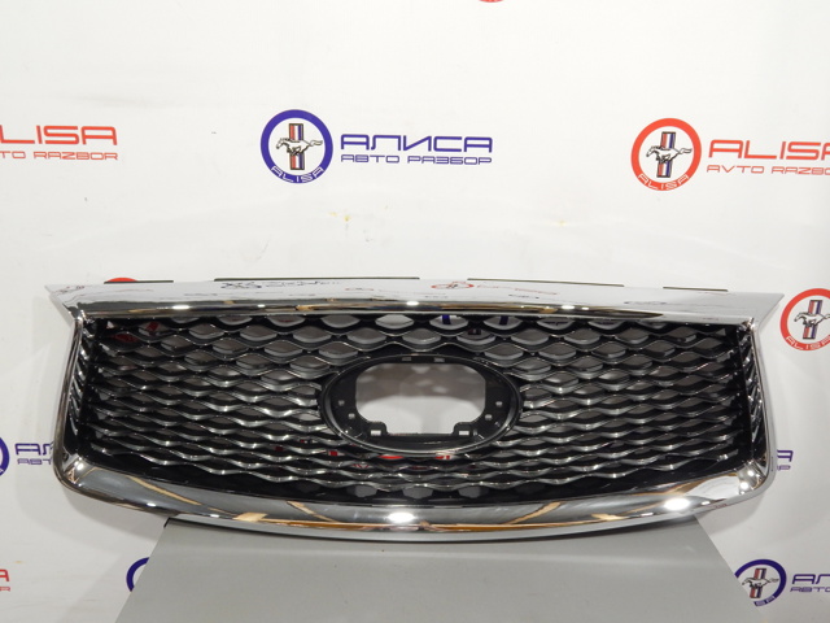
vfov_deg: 49.7
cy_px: 312
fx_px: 671
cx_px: 415
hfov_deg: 63.4
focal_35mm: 28
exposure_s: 1/30
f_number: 3.2
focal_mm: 5.1
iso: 400
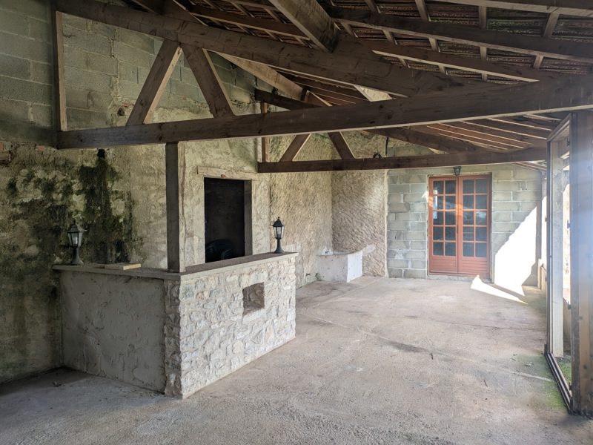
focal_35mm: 25
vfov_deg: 54.9
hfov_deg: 69.4
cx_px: 296
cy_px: 222
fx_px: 428
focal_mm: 5.43
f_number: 1.89
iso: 43
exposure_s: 1/294
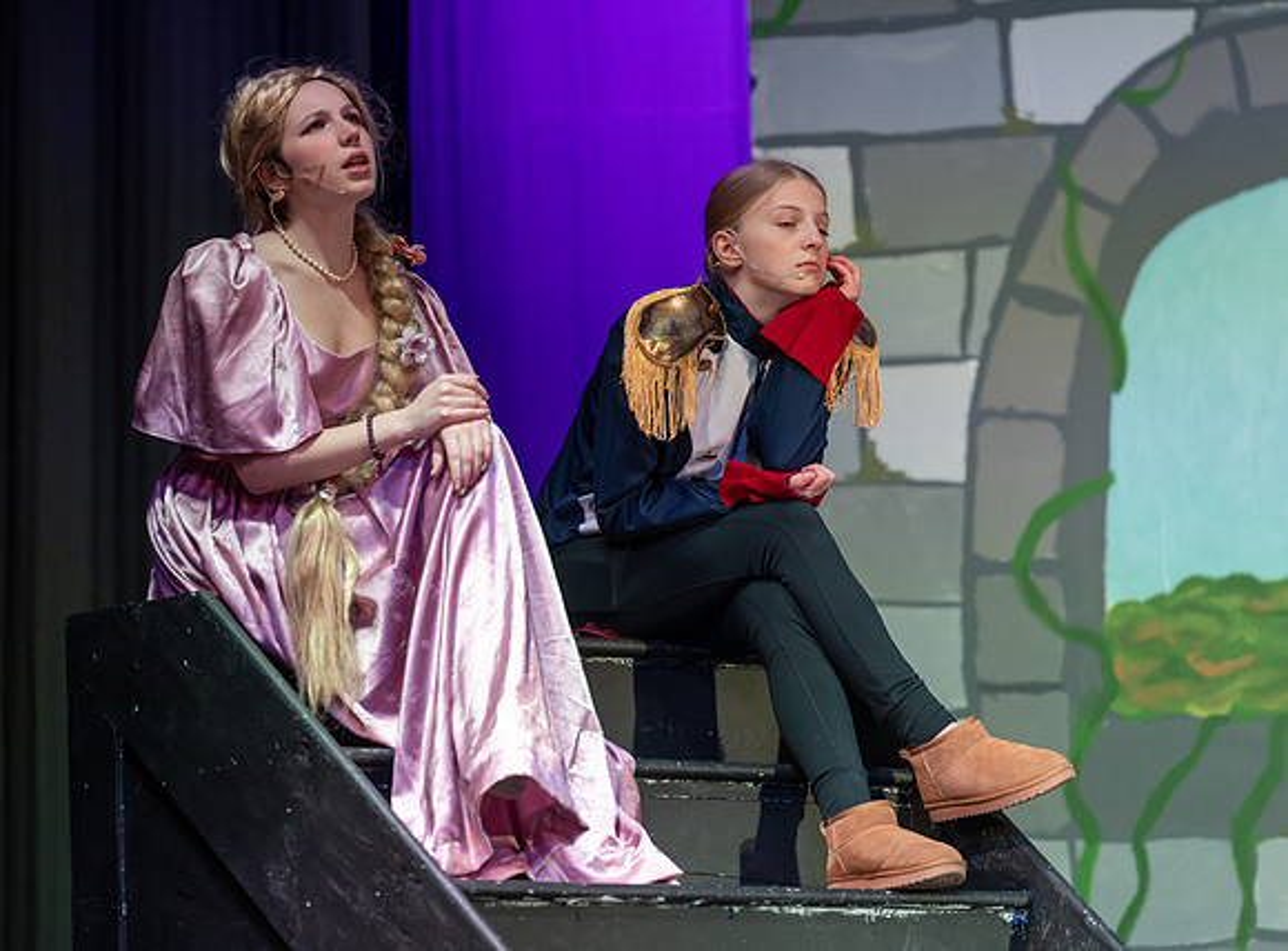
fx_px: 8646
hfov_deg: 8.5
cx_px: 860
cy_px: 443
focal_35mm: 234
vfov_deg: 6.3
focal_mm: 180
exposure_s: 1/250
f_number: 2.8
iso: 900
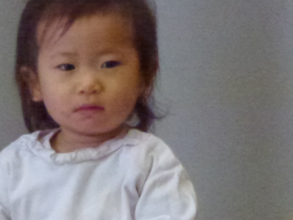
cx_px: 66
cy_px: 170
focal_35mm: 961
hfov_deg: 2.1
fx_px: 8132
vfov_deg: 1.5
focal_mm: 54.5
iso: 1600
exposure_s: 1/125
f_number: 5.7
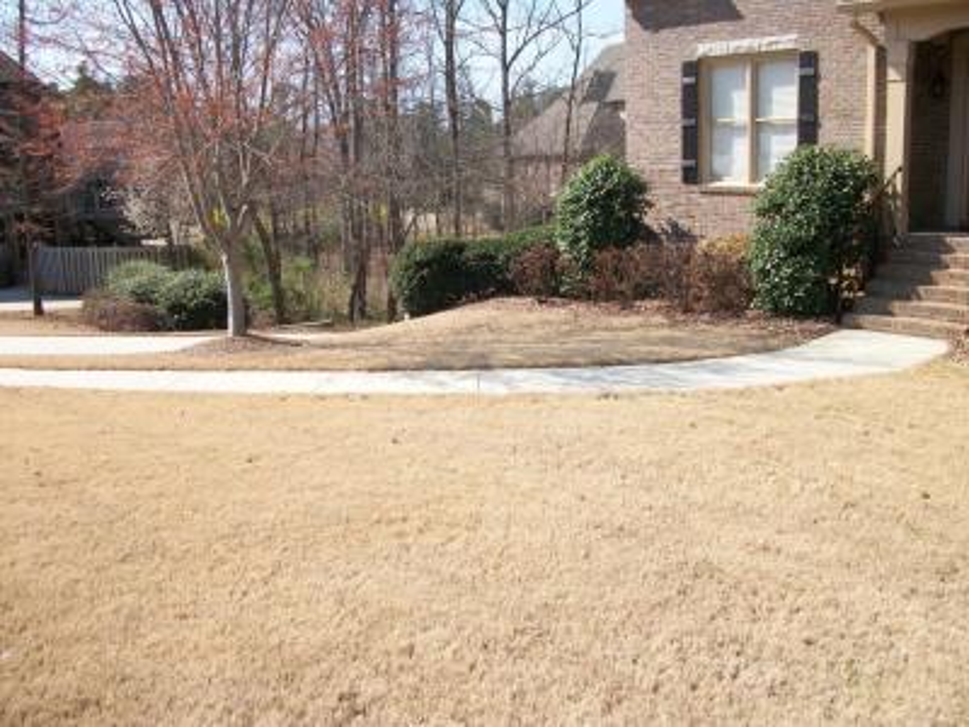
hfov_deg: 56.8
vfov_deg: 44.2
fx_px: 896
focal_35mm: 32
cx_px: 484
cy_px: 364
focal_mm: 5.7
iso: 80
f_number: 8.8
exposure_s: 1/100
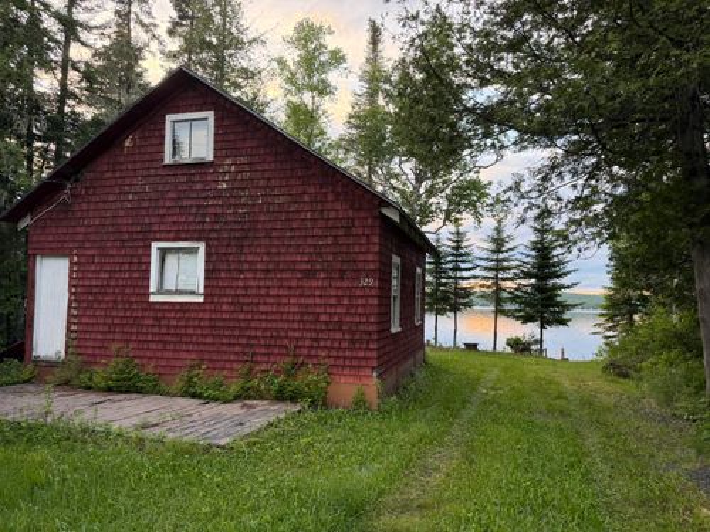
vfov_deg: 56.8
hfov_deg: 71.6
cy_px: 266
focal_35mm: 24
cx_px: 355
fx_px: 492
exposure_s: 1/212
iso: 200
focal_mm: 6.76
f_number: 1.78
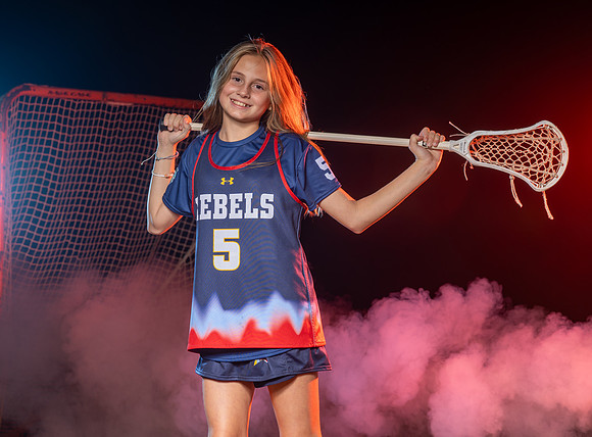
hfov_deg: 17.2
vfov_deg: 12.8
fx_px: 1953
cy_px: 200
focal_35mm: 115
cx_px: 257
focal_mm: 99
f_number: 7.1
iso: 64
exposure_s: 1/200
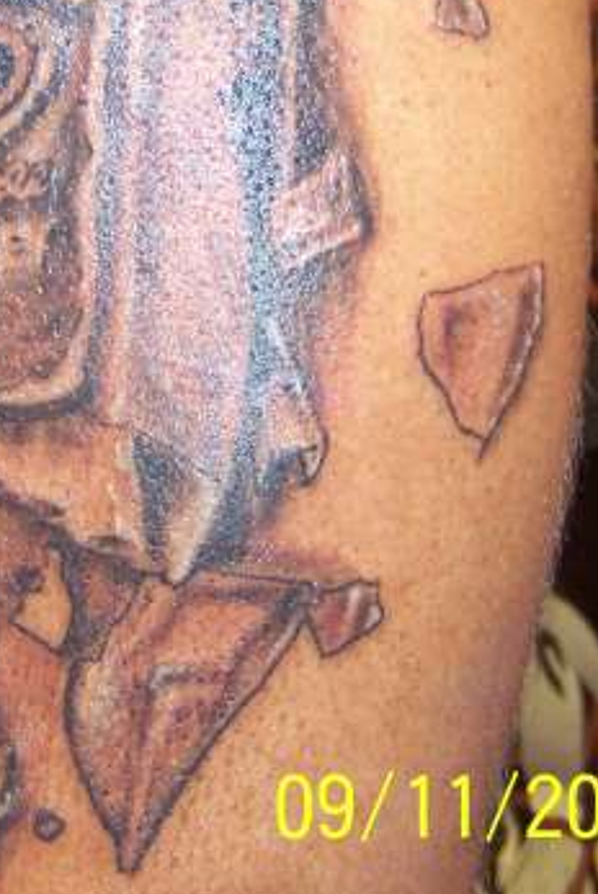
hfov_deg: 14.9
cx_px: 80
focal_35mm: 91
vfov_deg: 21.3
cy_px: -77
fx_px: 2263
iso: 200
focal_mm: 6.3
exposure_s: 1/30
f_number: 2.8
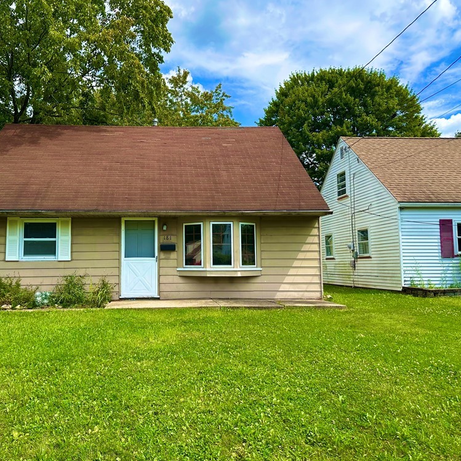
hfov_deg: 55.0
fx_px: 437
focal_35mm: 29
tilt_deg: +4.5
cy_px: 226
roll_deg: +0.5
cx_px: 172
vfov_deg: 55.6
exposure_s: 1/2410
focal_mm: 6.86
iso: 80
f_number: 1.78
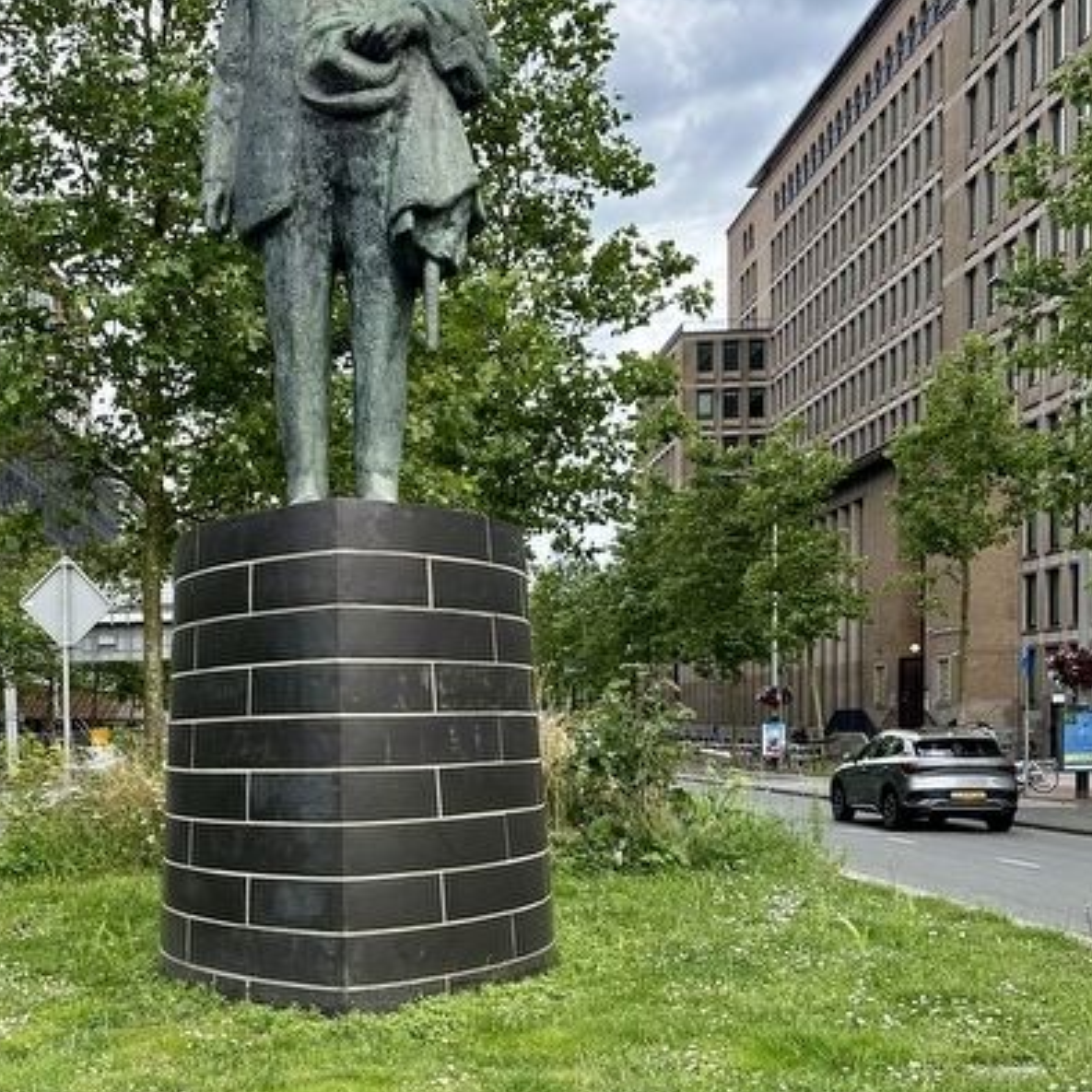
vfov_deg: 38.2
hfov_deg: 38.3
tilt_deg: -2.5
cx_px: 299
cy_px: 818
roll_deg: +2.3
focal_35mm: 43
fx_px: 1535
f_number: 1.78
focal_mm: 6.86
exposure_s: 1/773
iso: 80
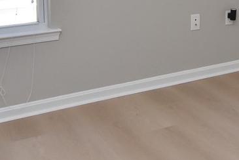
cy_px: -52
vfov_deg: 17.9
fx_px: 472
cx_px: 261
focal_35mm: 71
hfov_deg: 26.3
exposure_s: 1/200
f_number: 9
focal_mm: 12
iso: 800
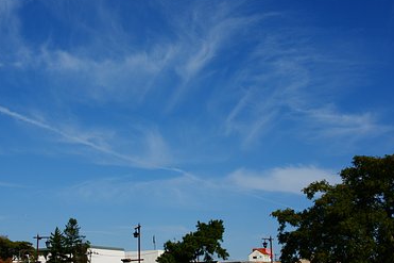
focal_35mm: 58
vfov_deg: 23.4
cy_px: 132
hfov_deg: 34.4
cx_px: 162
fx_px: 634
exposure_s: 1/800
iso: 160
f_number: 10
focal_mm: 28
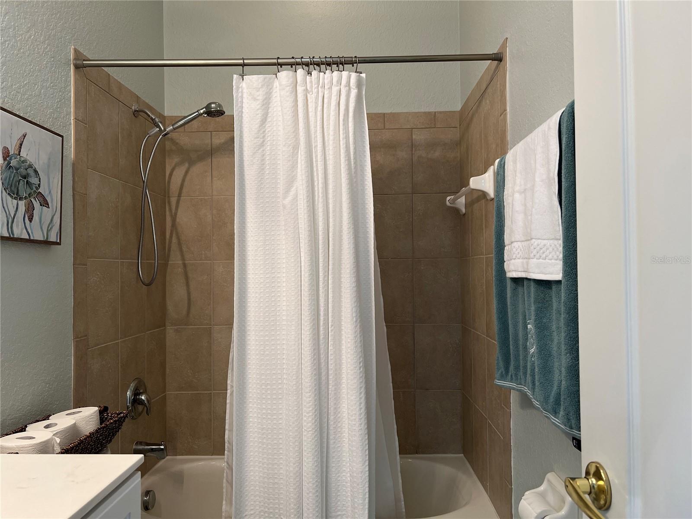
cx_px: 346
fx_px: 520
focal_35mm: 26
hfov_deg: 67.3
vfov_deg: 53.1
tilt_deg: +0.7
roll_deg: +0.0
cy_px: 260
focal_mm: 5.7
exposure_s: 1/120
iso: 125
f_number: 1.5
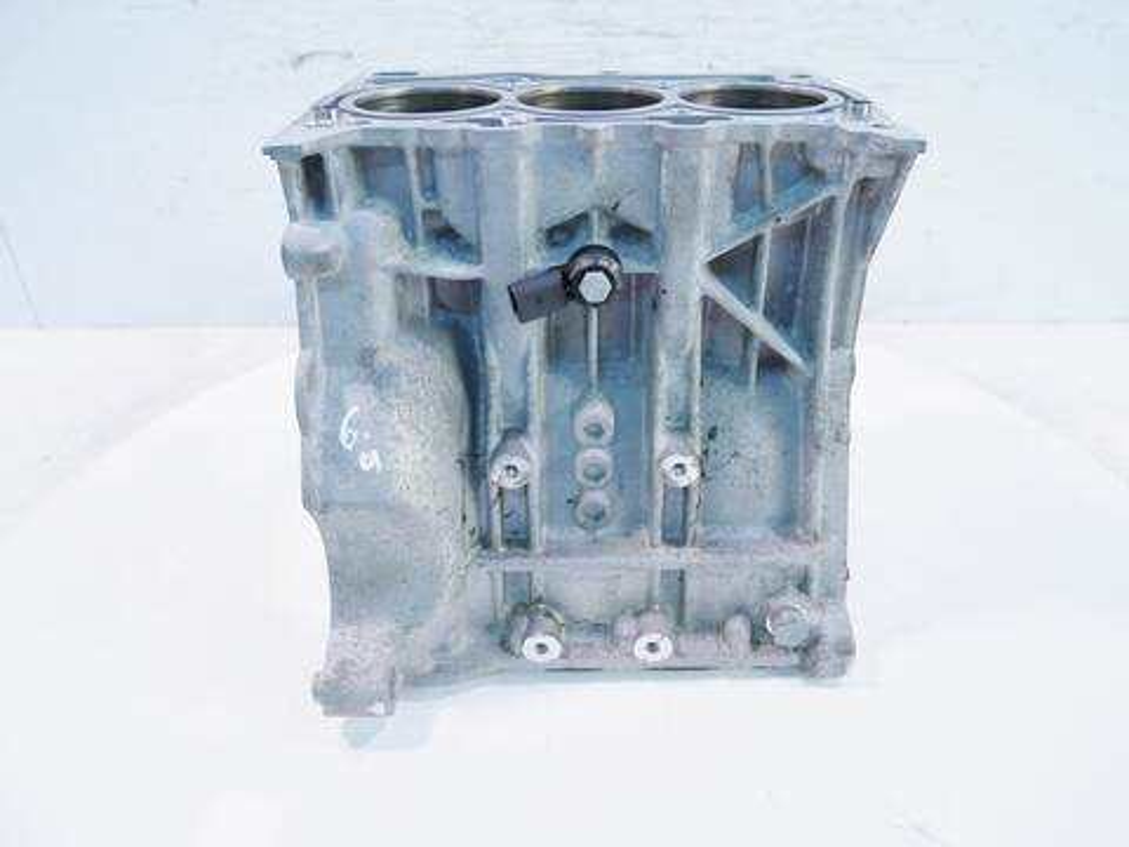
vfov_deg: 53.1
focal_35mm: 26
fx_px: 848
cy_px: 424
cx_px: 564
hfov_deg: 67.3
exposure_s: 1/60
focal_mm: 13
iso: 320
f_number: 3.6
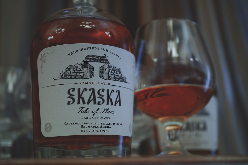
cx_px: 124
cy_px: 82
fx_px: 310
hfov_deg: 43.6
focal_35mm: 45
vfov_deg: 29.9
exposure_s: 1/50
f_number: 4.5
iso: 1600
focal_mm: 45
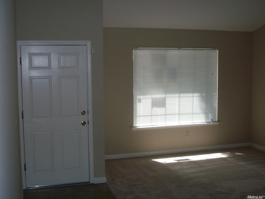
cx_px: 132
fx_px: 344
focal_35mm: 45
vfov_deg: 32.2
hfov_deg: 42.1
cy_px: 100
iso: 80
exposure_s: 1/103
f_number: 3.1
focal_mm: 7.46
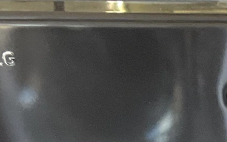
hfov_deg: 11.0
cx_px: 367
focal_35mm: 181
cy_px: 393
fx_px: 1119
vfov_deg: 6.7
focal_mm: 3
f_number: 1.8
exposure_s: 1/60
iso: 160
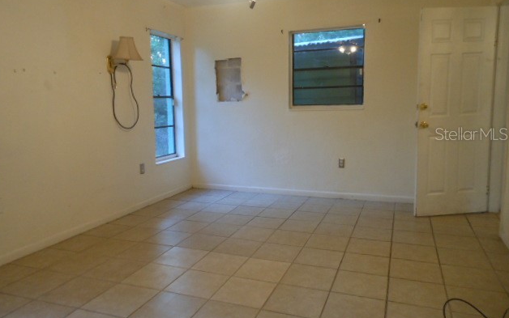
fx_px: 375
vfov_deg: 45.9
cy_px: 134
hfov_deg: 68.4
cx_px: 252
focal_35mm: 27
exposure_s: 1/30
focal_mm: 4.5
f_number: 3.2
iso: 250
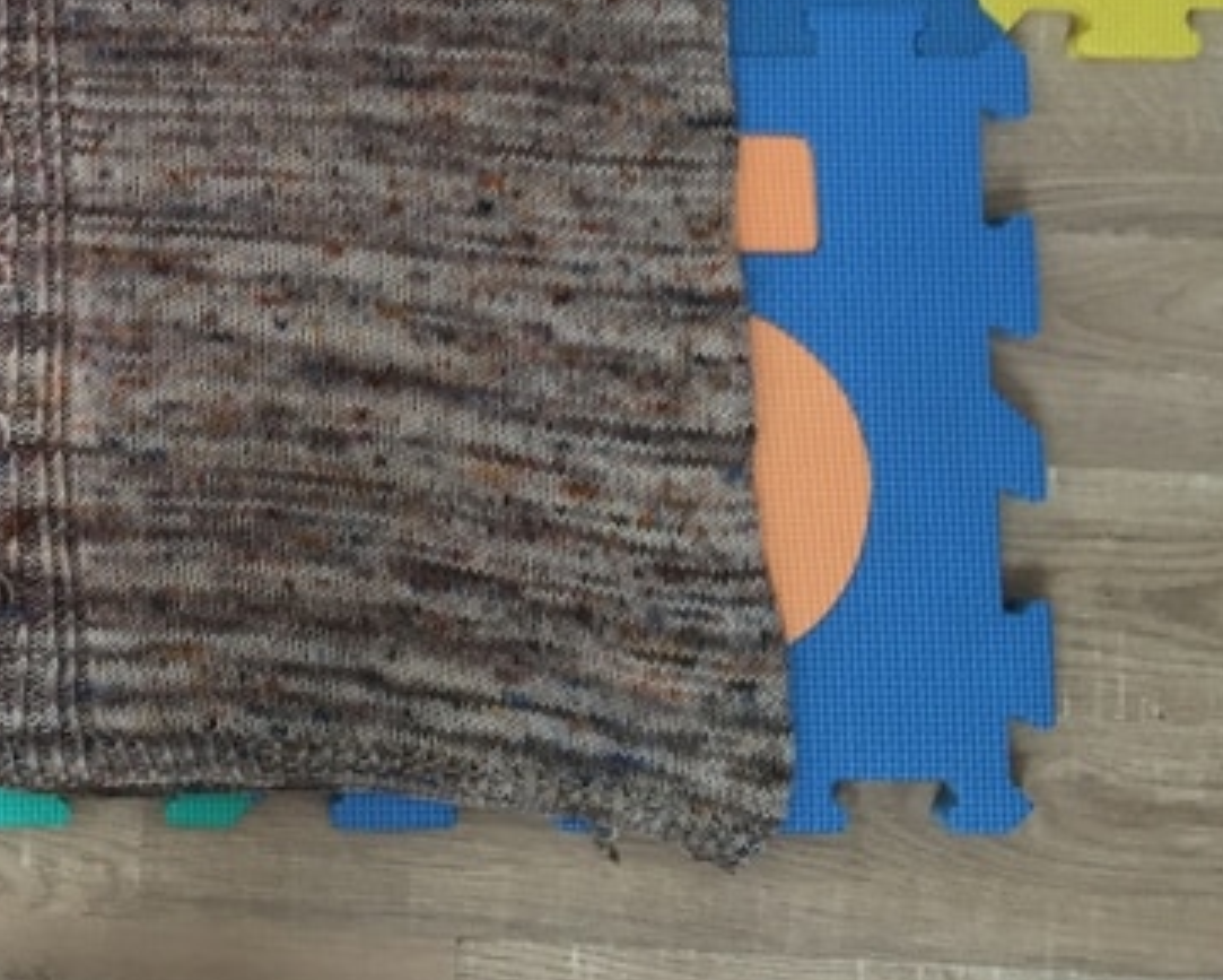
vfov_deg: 23.1
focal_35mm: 64
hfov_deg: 27.4
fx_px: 2317
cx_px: -78
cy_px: 61
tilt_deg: -84.9
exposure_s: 1/100
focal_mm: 4.15
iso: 50
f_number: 2.2
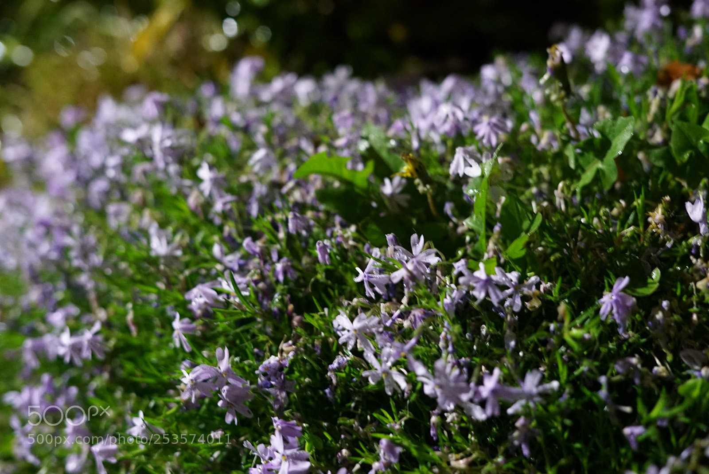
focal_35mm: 50
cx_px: 354
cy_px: 237
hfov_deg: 39.6
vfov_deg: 27.0
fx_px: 985
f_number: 2.8
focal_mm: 50
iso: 6400
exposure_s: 1/6
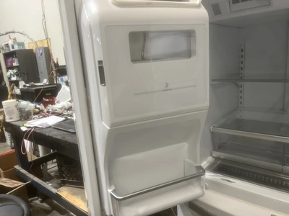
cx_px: 144
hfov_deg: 67.3
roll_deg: +7.0
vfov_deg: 53.1
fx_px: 217
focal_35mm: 26
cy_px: 108
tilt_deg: -11.0
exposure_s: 1/60
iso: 64
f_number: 1.6
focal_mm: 5.1
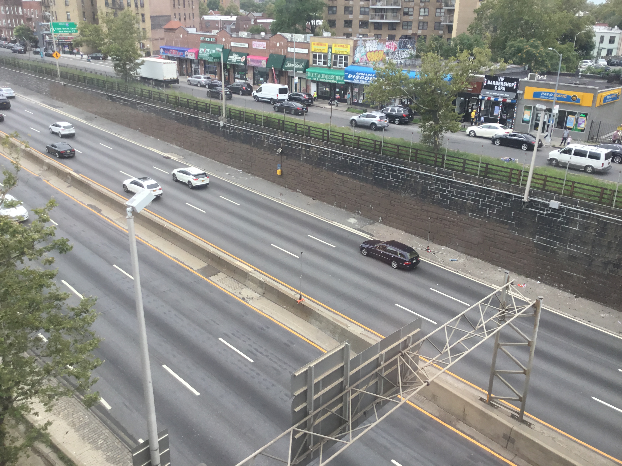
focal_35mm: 31
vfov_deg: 45.4
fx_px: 557
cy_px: 233
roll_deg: -1.7
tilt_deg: -21.6
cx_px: 311
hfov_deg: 58.4
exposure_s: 1/350
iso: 25
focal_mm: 3.3
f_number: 2.4
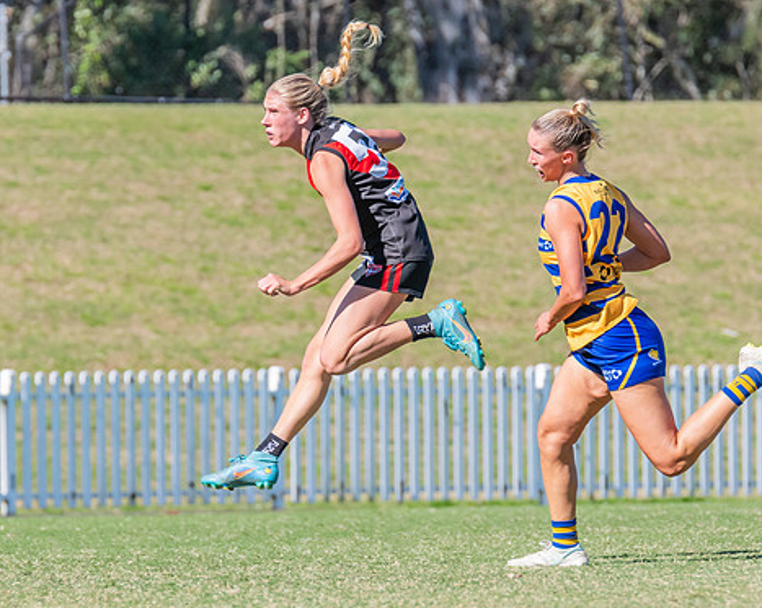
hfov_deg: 2.8
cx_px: 336
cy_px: 328
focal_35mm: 683
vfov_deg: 2.3
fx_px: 15394
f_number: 9
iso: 800
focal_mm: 420
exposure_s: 1/1250
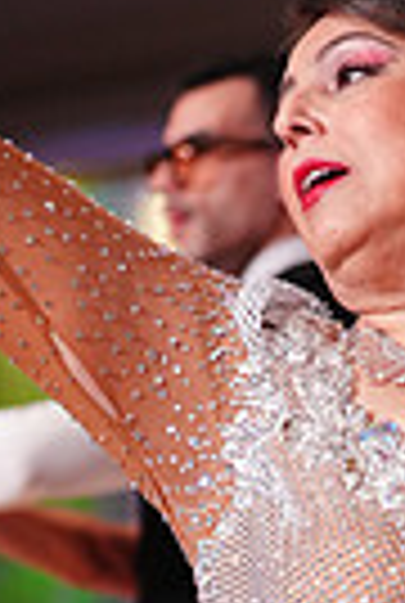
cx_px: 736
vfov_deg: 6.7
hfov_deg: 4.5
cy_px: 886
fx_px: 5070
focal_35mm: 302
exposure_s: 1/500
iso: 2000
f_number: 2.8
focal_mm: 70
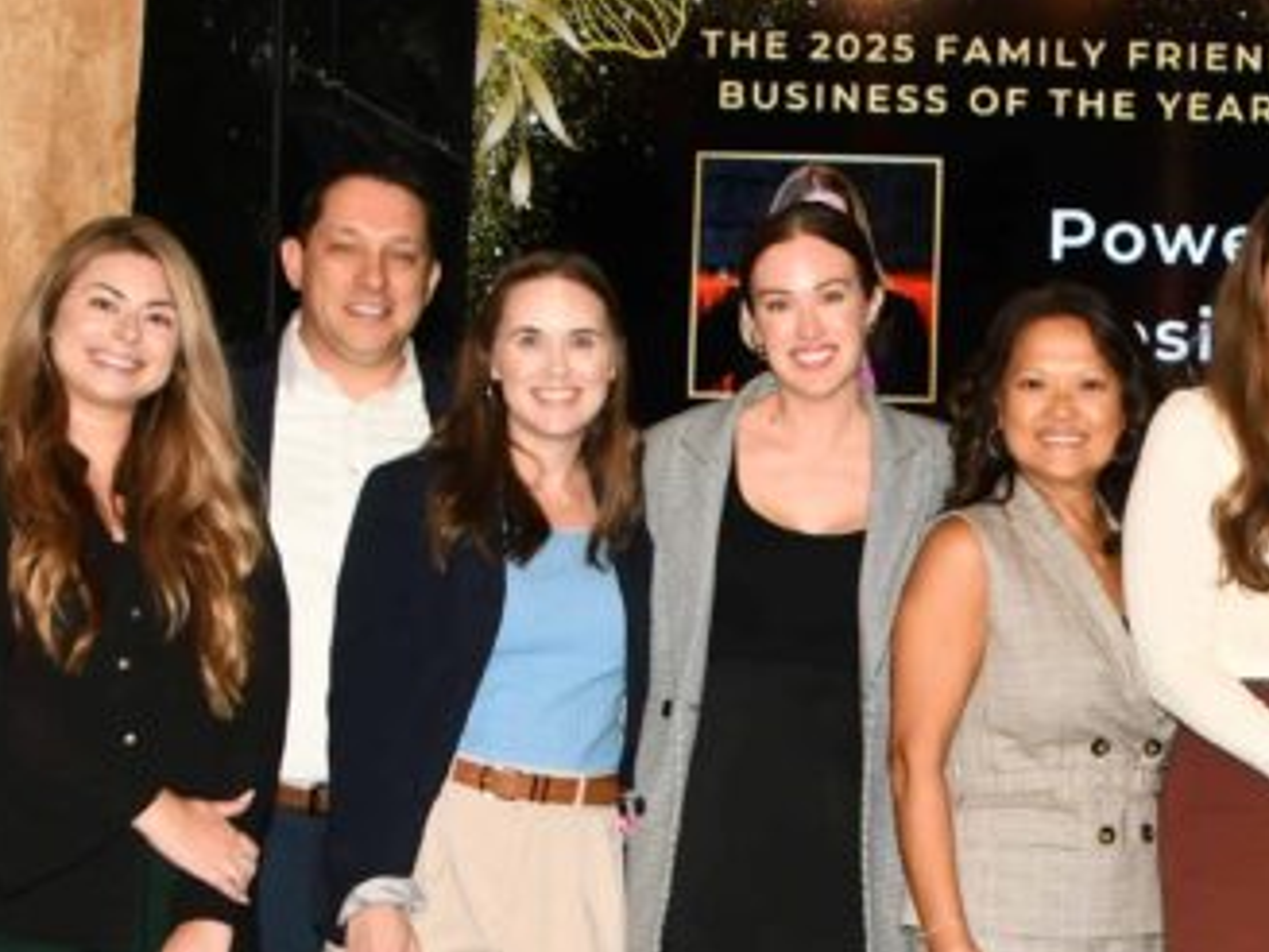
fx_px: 3299
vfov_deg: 16.4
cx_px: 1277
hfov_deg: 21.0
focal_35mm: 90
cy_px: 513
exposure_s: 1/60
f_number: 5.6
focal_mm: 20
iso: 320
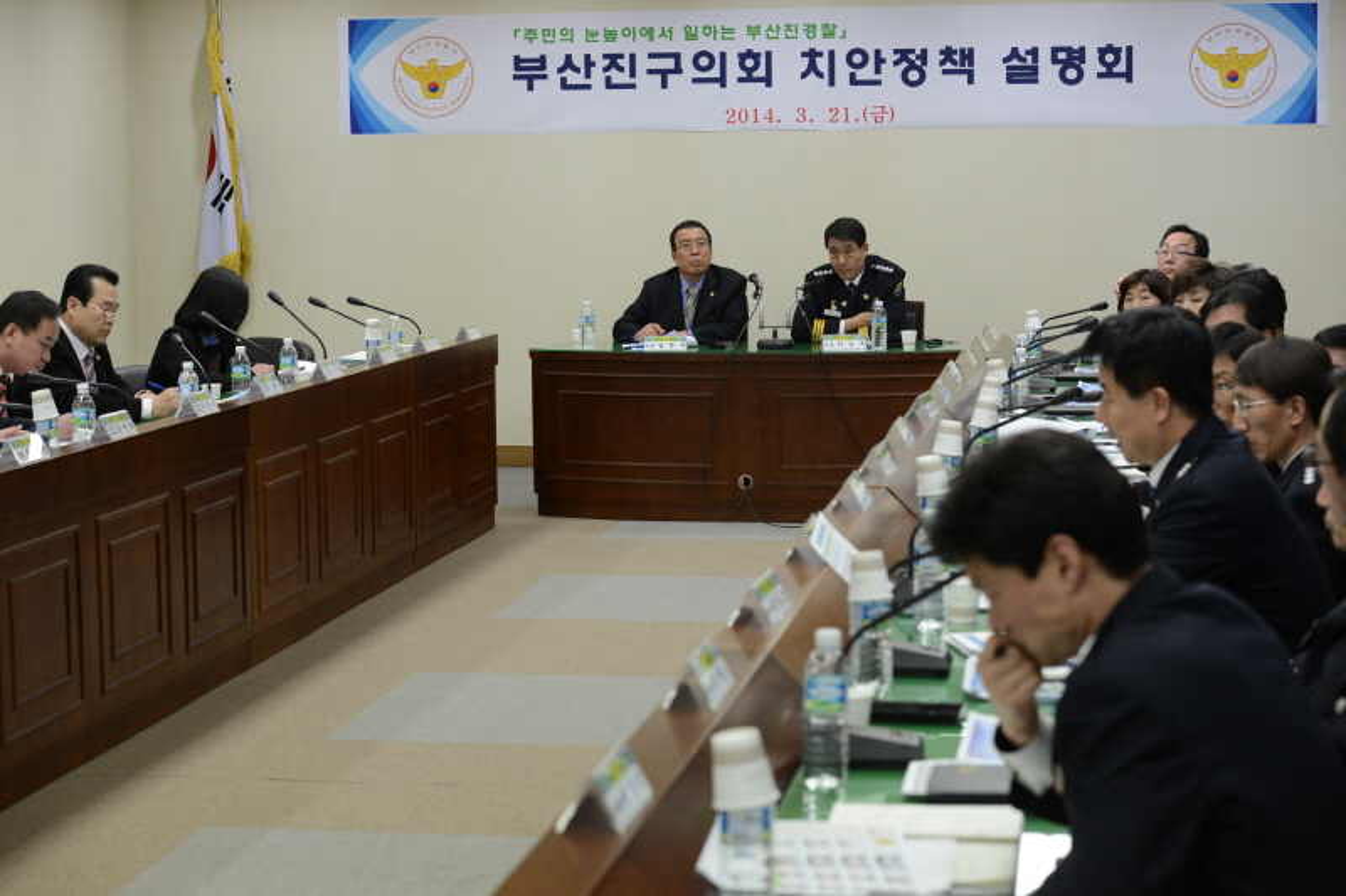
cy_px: 448
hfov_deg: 28.8
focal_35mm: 70
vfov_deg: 19.4
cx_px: 673
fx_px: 2617
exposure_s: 1/80
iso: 2000
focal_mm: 70
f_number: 5.6
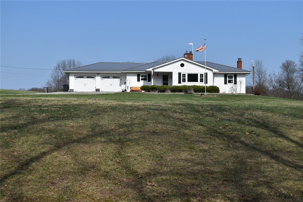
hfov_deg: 33.4
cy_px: 101
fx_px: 505
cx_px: 152
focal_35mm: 60
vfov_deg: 22.6
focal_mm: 40
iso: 360
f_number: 8
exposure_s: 1/2000
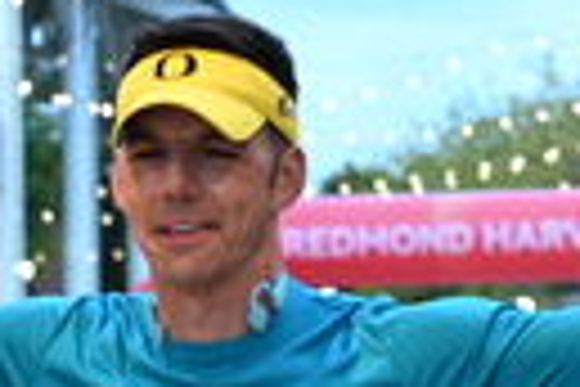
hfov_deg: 11.4
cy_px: 331
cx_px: 117
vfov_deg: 7.7
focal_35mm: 179
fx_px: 2884
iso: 6400
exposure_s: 1/200
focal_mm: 42
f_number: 4
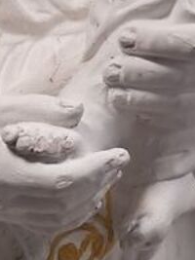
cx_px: 62
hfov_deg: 11.0
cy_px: 598
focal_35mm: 135
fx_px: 1015
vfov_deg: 12.1
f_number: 1.8
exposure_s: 1/50
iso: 160
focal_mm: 4
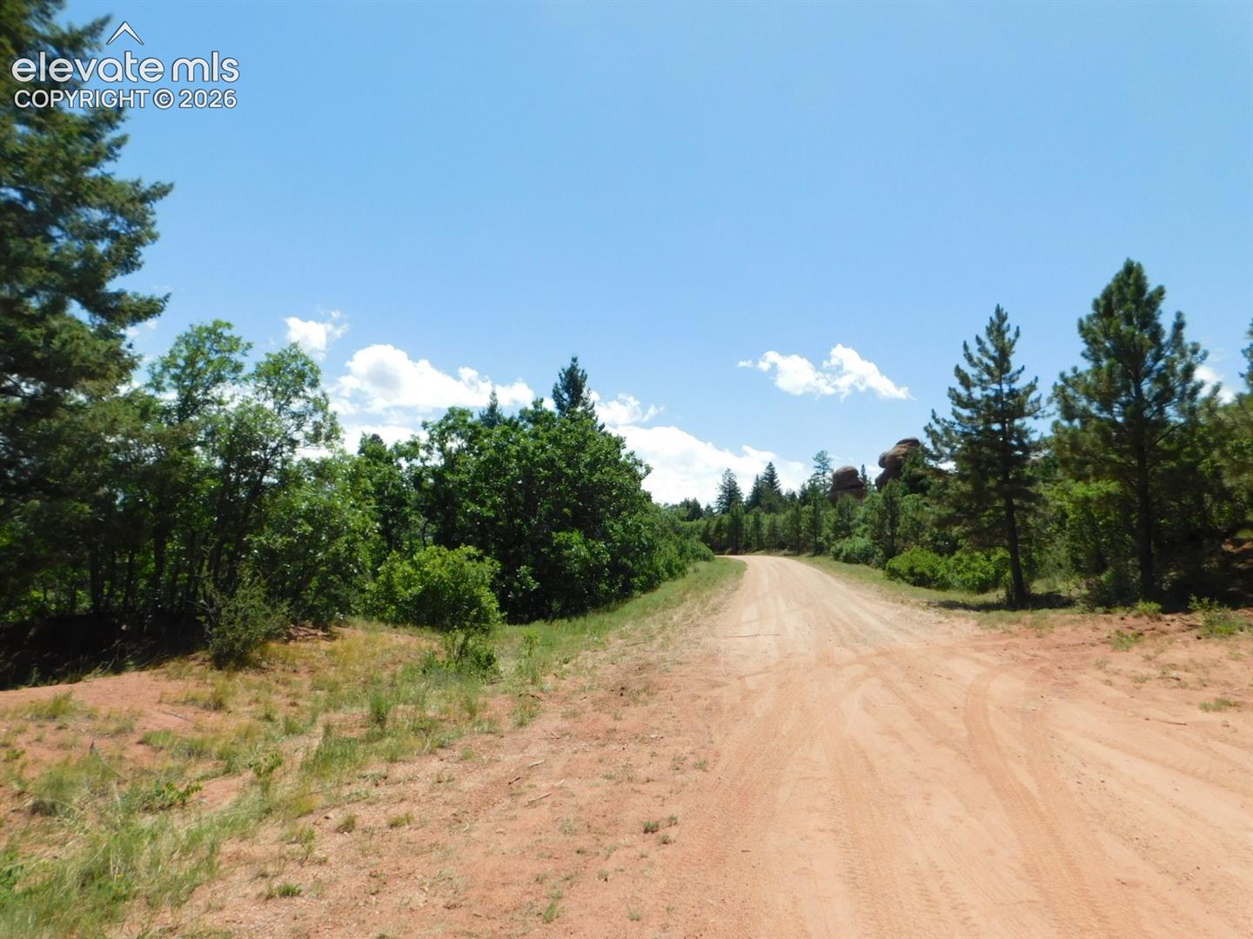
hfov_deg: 73.9
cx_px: 626
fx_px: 833
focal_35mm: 23
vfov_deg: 58.9
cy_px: 470
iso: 125
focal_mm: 4
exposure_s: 1/1500
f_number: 3
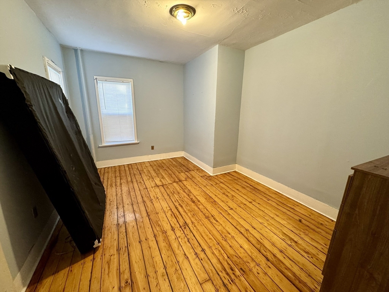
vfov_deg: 85.7
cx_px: 194
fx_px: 157
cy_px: 146
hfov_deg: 102.1
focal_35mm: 14
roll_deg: -1.0
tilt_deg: -13.3
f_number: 2.2
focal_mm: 2.22
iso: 400
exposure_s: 1/60
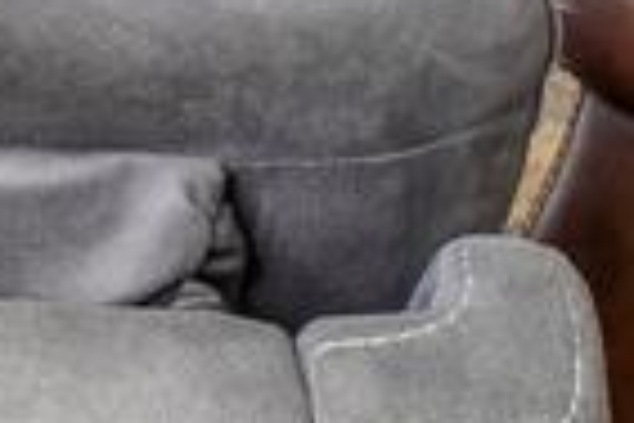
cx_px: -355
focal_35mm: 109
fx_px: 1919
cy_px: -900
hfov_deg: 16.8
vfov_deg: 9.5
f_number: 8
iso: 400
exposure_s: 1/10
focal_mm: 10
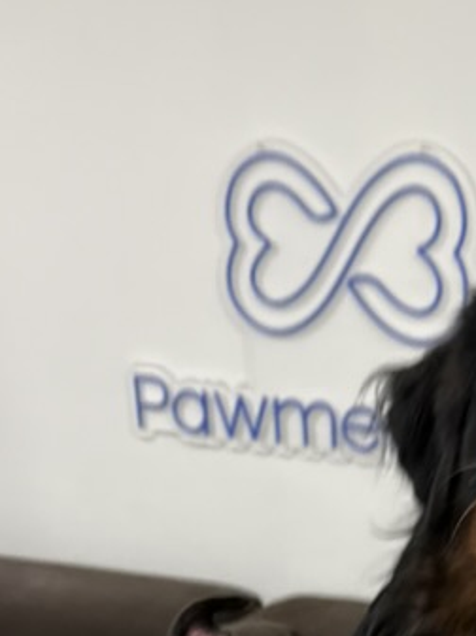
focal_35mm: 73
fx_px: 1341
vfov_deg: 25.0
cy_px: 689
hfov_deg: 19.6
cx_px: 468
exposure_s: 1/60
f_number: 1.78
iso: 200
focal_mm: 6.76
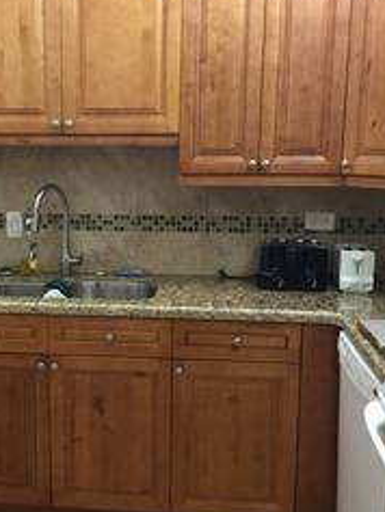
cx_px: 128
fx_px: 696
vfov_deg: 40.4
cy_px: 279
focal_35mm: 47
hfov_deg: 30.7
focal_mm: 4.15
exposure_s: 1/15
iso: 80
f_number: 2.2
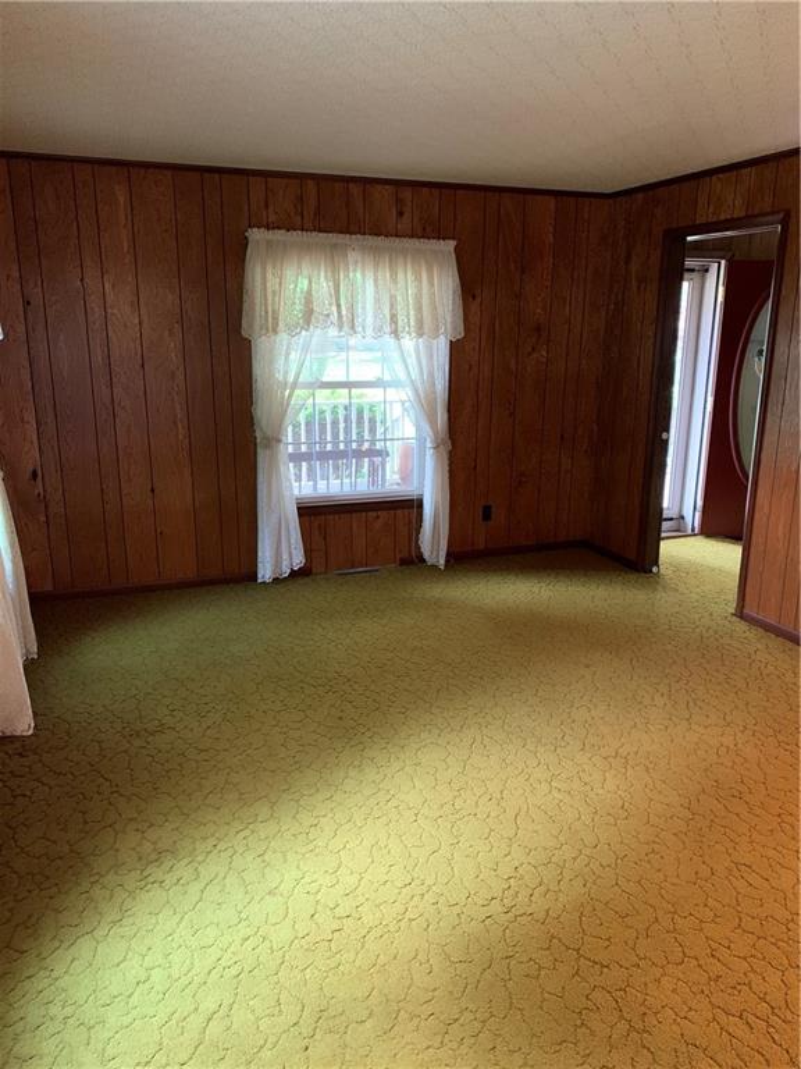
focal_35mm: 26
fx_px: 802
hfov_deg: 53.1
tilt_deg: -13.3
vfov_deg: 67.3
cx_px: 400
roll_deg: -0.2
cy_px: 534
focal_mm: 4.25
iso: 400
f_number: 1.8
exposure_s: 1/30
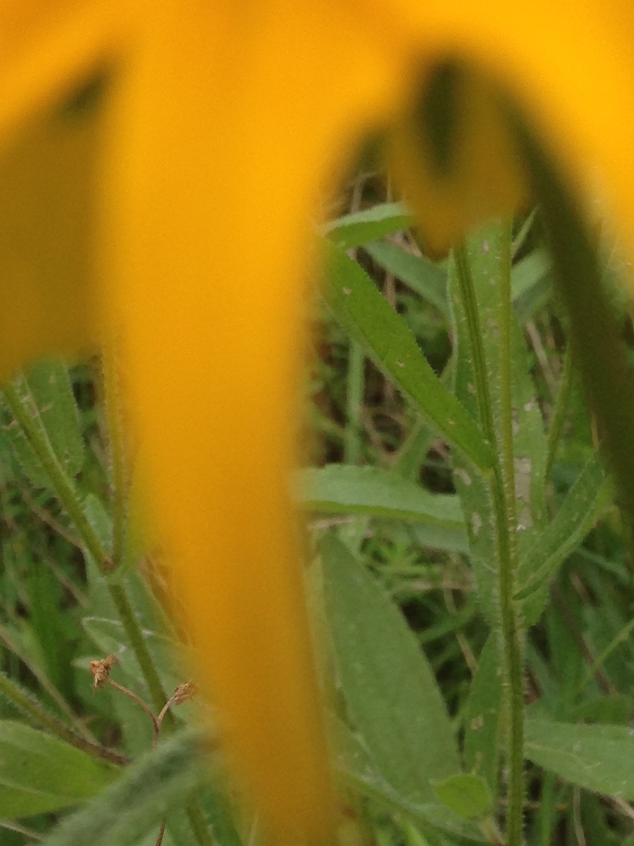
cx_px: 176
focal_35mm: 100
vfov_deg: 17.8
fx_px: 2442
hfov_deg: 14.7
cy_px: -383
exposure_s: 1/267
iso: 50
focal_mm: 4.12
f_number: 2.4
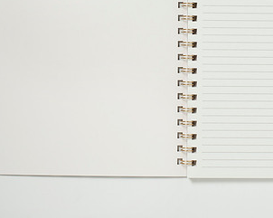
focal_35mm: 108
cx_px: 191
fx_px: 872
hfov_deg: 17.7
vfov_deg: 14.2
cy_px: 44
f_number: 9
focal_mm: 50
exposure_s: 1/200
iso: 200
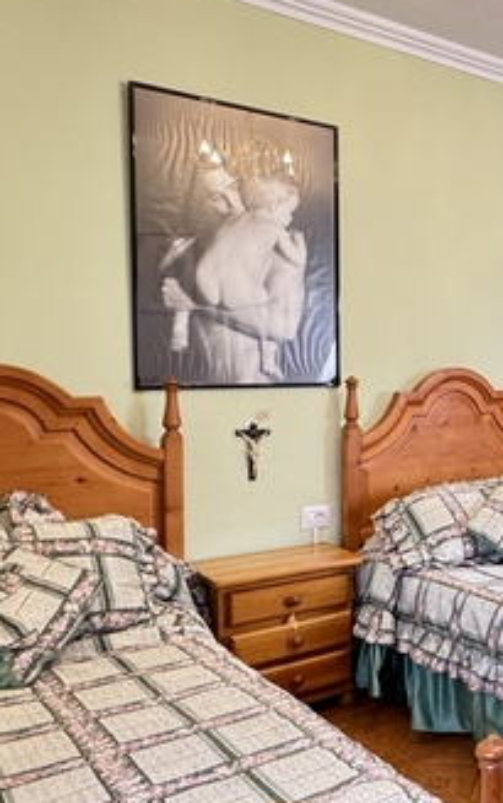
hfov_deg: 30.7
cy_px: 437
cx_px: 626
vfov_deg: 56.6
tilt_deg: -4.3
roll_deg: -0.3
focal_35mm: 34
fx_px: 744
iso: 500
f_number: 2.2
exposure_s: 1/50
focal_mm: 2.22
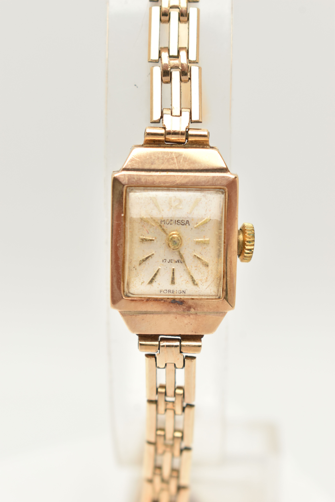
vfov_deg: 24.6
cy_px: 251
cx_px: 168
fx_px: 1151
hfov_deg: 16.6
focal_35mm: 82
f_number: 10
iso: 400
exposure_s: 1/100
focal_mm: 55
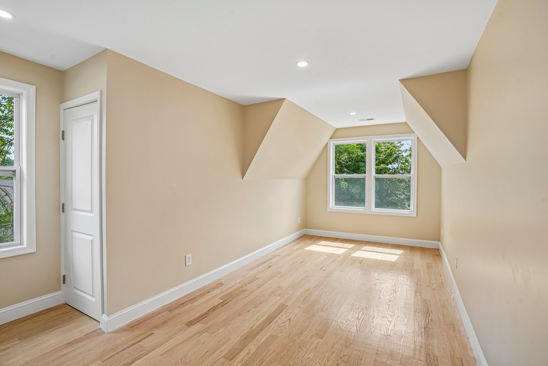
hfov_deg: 96.7
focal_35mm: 16
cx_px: 274
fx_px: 244
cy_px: 183
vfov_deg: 73.7
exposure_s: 1/30
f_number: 8
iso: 125
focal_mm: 16
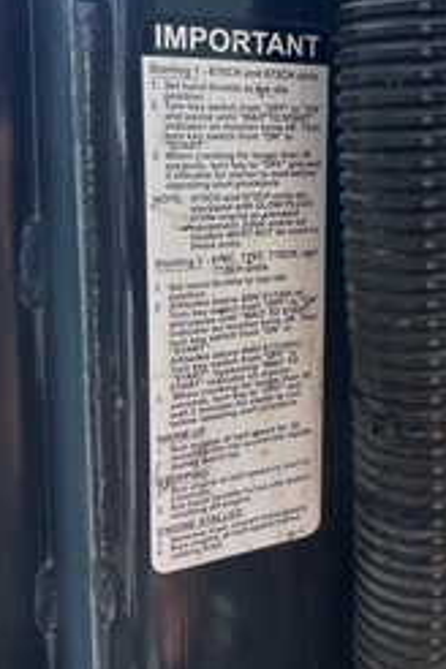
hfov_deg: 30.3
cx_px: 296
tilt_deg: -15.9
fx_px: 818
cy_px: 264
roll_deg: -1.4
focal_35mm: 44
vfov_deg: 44.2
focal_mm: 5.1
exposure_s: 1/577
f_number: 1.6
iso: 50
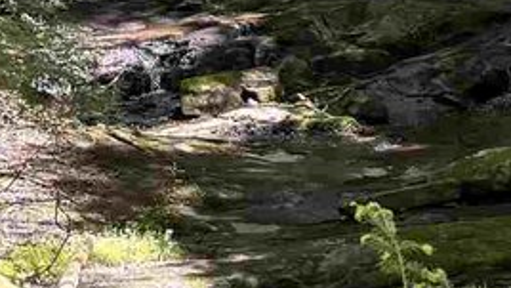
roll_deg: +0.0
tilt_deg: -4.3
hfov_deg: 13.2
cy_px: -128
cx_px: 709
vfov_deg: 7.7
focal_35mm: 156
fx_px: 2115
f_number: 1.78
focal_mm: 6.76
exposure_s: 1/255
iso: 100
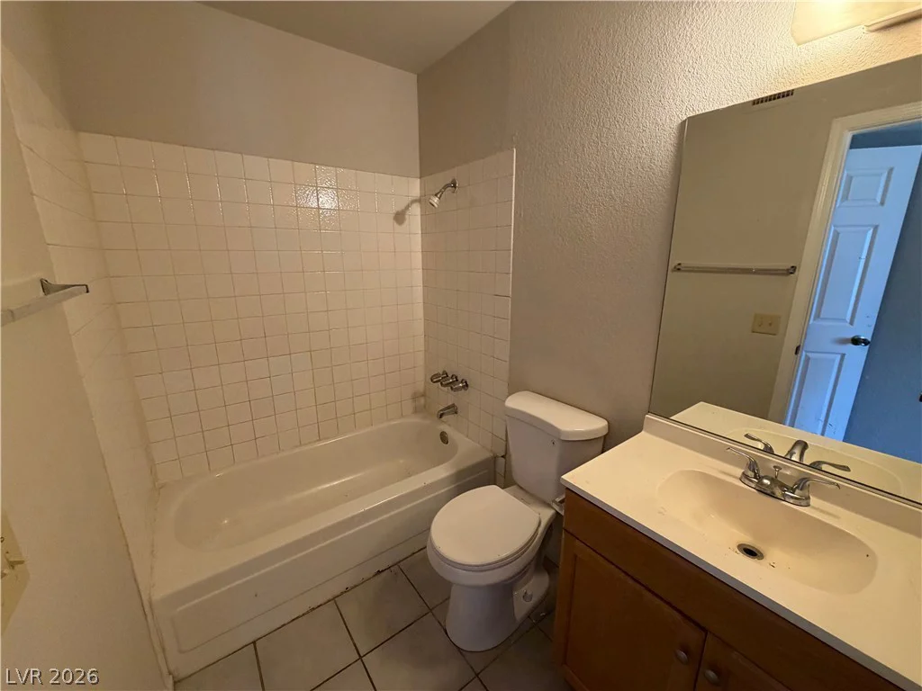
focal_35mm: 14
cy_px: 346
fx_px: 373
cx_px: 461
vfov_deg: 85.7
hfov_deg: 102.1
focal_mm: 2.22
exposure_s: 1/60
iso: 320
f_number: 2.2
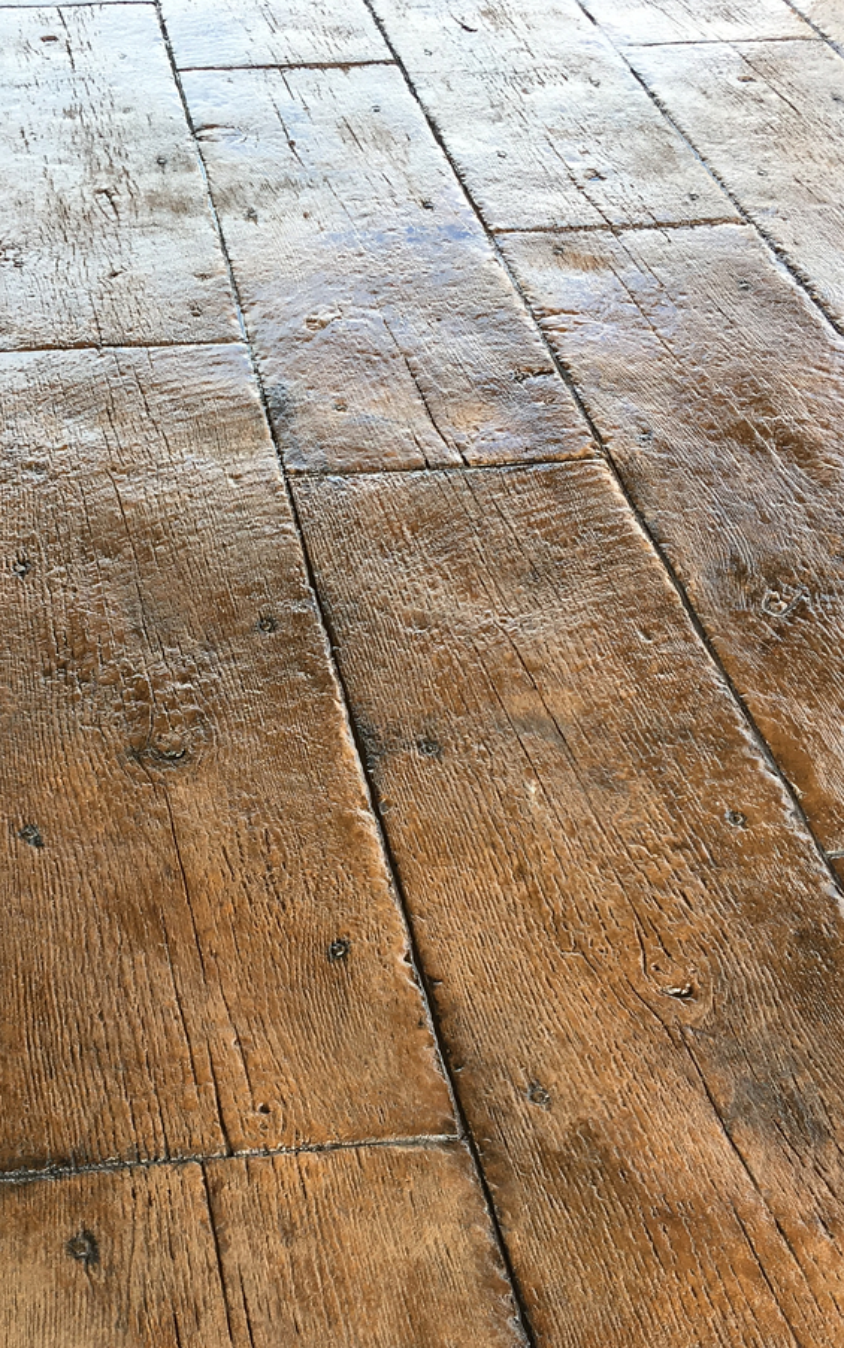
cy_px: 778
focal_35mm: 49
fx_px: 1802
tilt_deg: -39.9
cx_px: 245
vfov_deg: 40.9
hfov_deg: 26.1
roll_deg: -0.9
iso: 25
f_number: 2.2
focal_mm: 4.15
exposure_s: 1/250
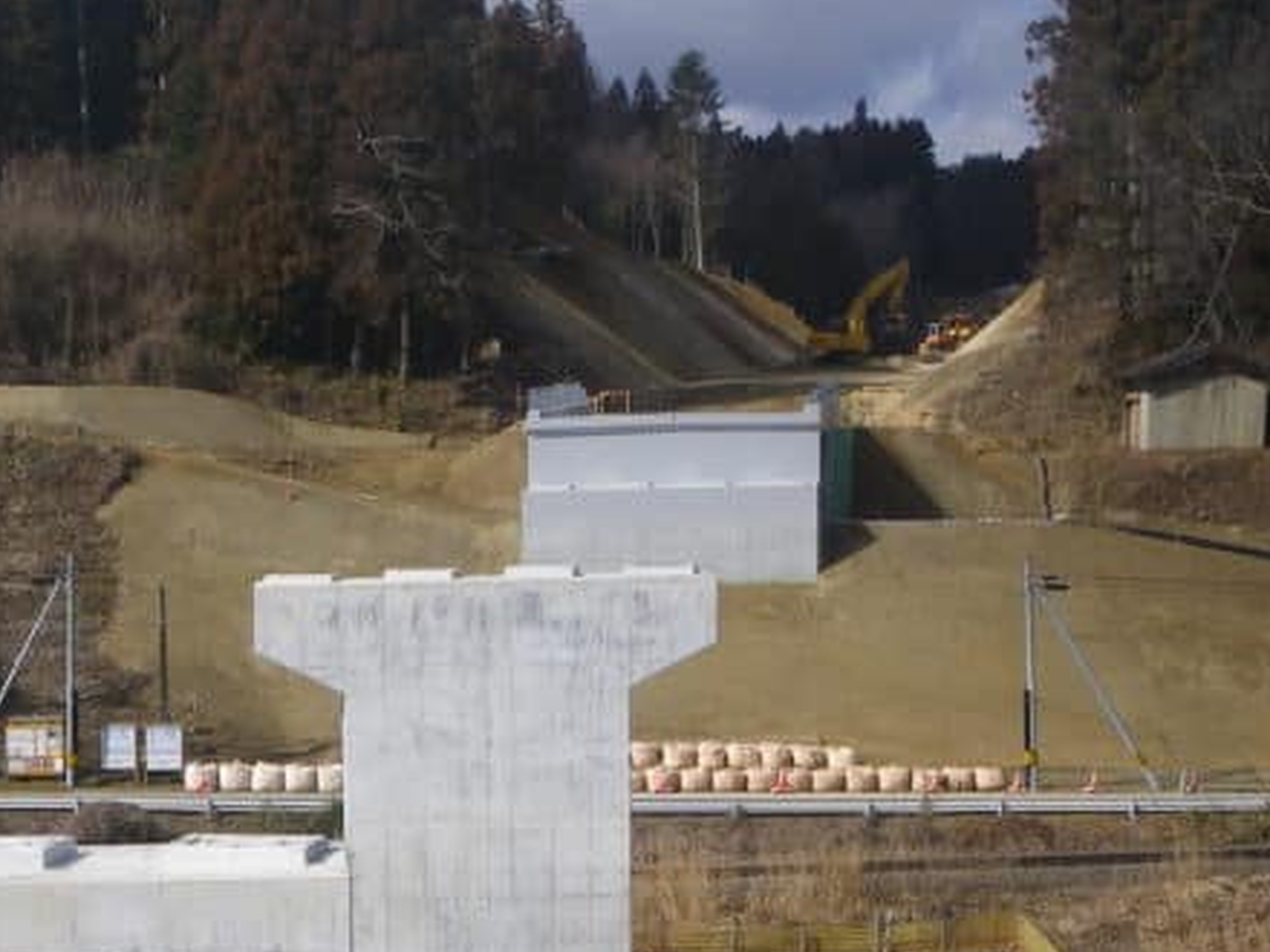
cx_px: 355
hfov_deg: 21.9
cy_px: 805
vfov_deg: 16.4
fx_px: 3265
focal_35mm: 89
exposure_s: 1/500
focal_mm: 9.1
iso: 80
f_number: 5.3
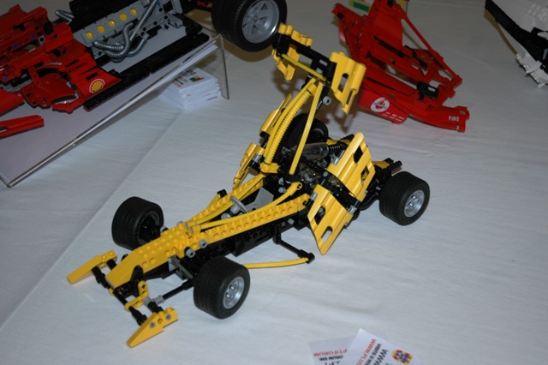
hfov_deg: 37.9
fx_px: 799
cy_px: 182
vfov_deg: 25.7
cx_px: 274
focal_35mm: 52
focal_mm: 35
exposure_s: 1/60
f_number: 4.2
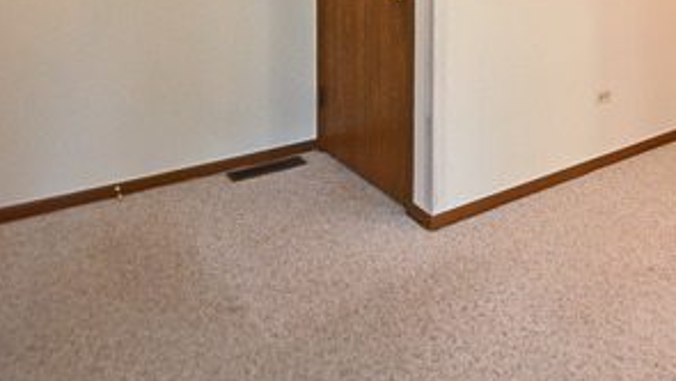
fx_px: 609
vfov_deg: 30.3
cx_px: 584
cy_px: -57
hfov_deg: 52.3
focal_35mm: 34
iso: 800
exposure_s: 1/60
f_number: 4.5
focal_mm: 10
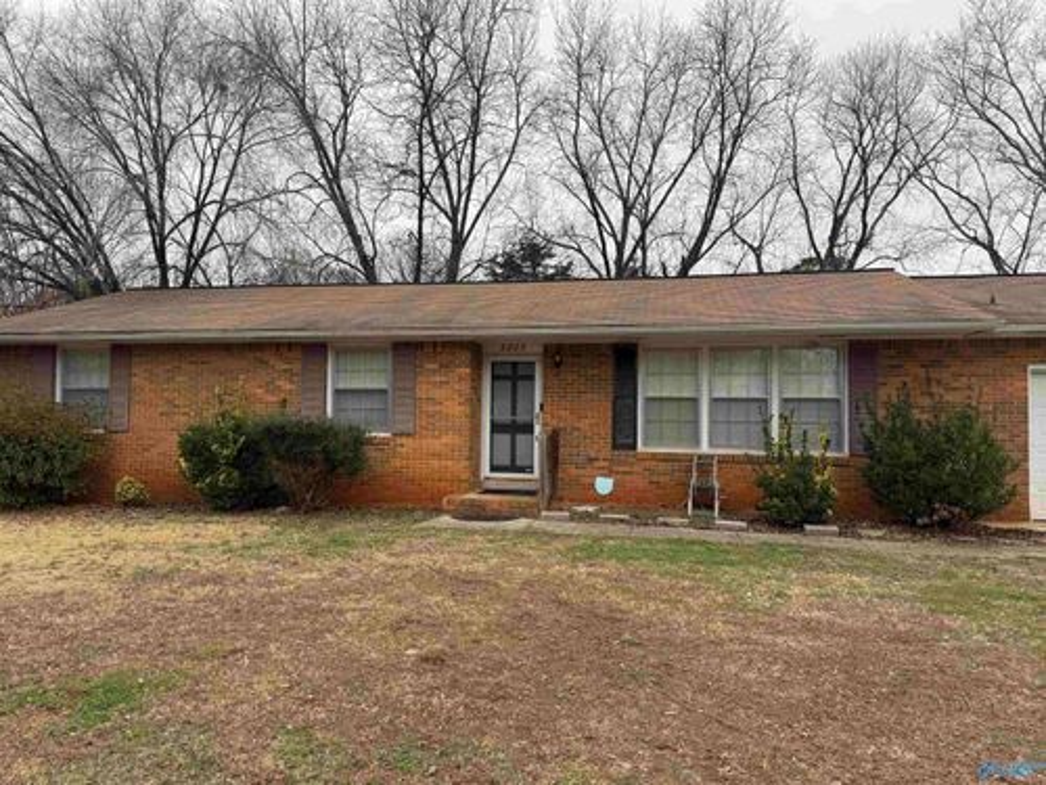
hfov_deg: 71.6
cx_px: 523
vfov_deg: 56.8
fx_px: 725
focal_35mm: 24
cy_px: 392
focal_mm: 6.76
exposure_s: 1/858
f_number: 1.78
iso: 80
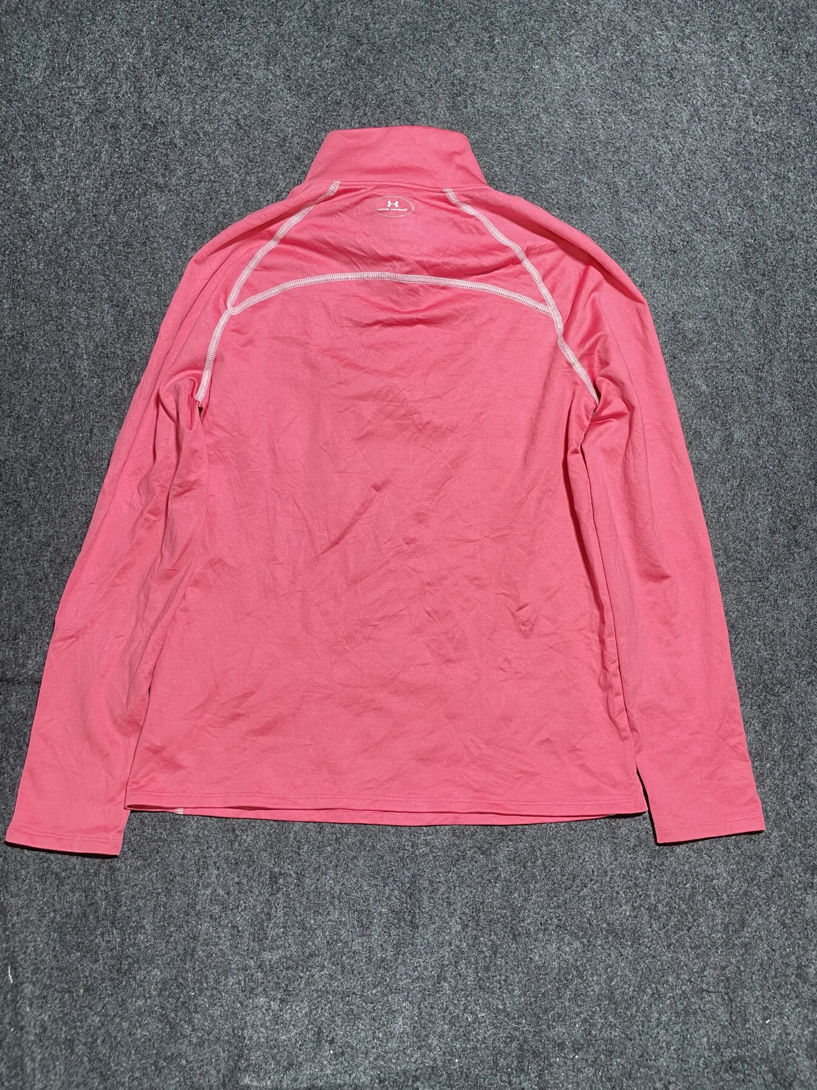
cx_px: 408
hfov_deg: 53.1
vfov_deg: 67.3
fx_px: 818
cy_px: 545
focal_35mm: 26
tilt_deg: -57.5
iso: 80
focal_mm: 4.2
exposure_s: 1/50
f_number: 1.6
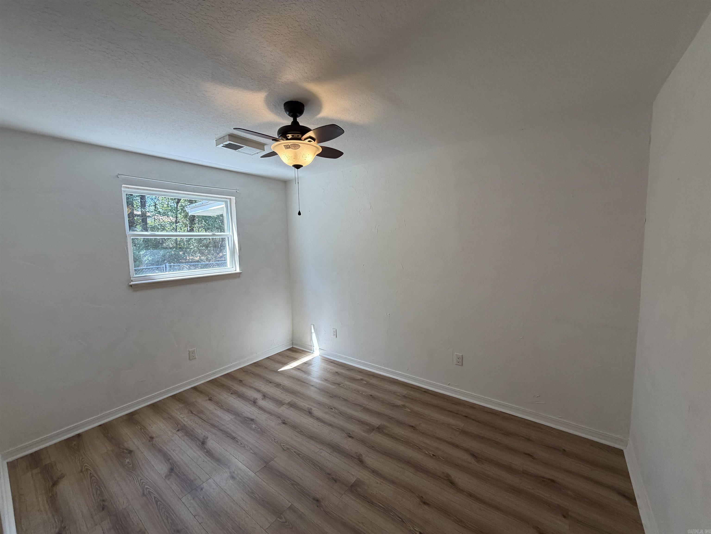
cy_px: 267
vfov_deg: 85.7
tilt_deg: -4.8
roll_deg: +1.5
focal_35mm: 14
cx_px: 356
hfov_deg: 102.1
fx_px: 288
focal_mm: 2.22
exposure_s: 1/120
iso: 125
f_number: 2.2
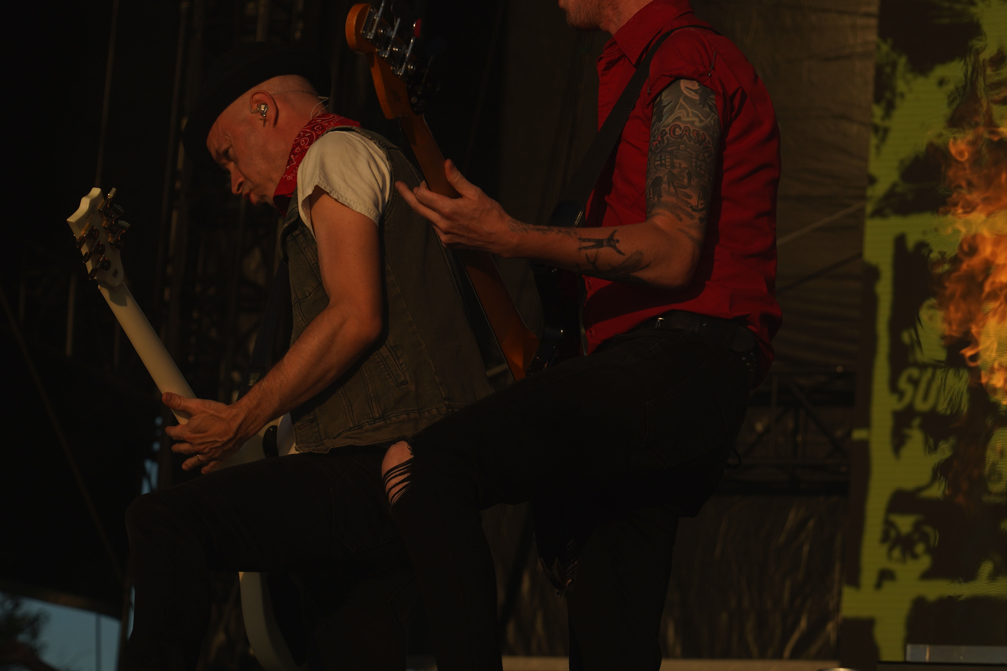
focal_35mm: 132
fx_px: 3692
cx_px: 557
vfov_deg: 10.4
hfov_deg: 15.5
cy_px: 293
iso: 100
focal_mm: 105
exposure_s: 1/500
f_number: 8
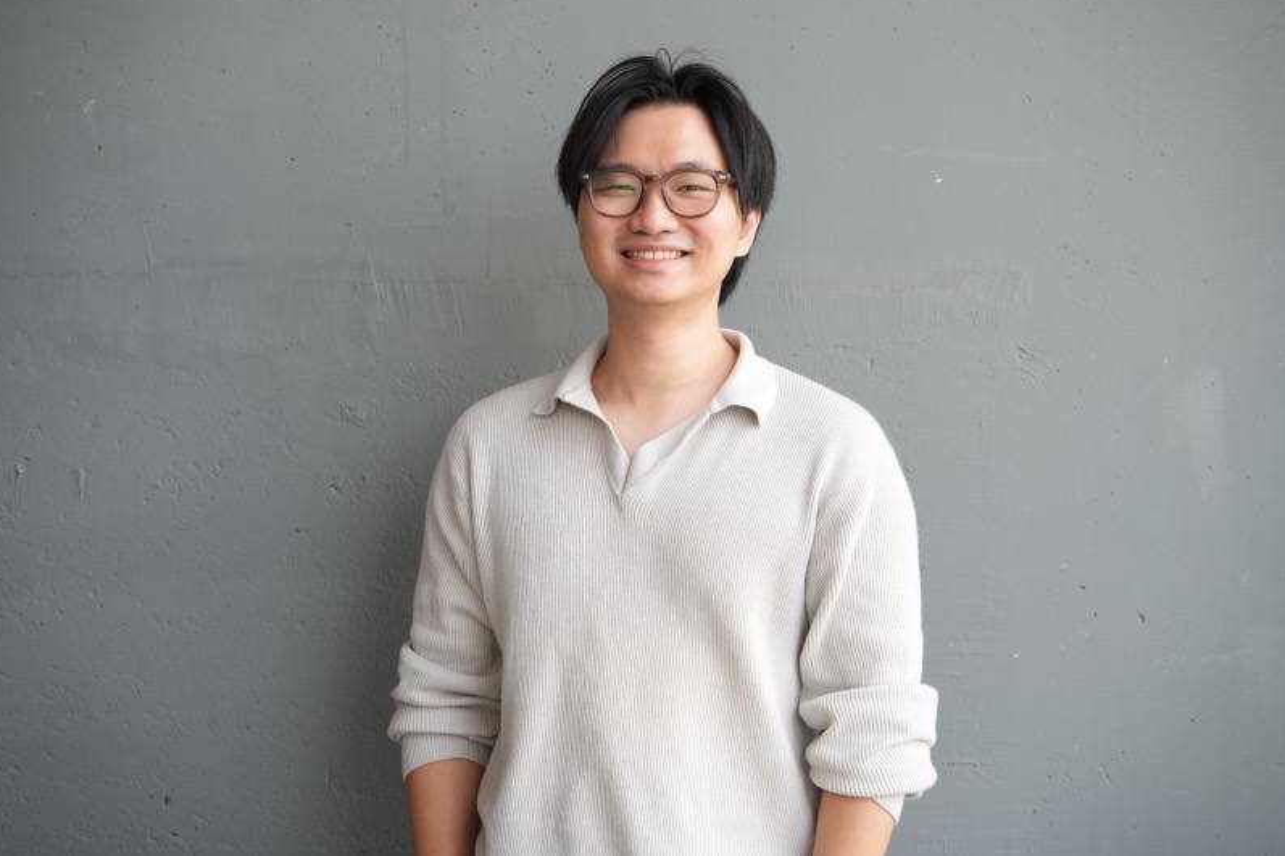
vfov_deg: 19.2
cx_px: 640
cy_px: 424
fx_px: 2534
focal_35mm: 71
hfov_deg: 28.5
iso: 160
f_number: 4
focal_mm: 70
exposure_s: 1/250
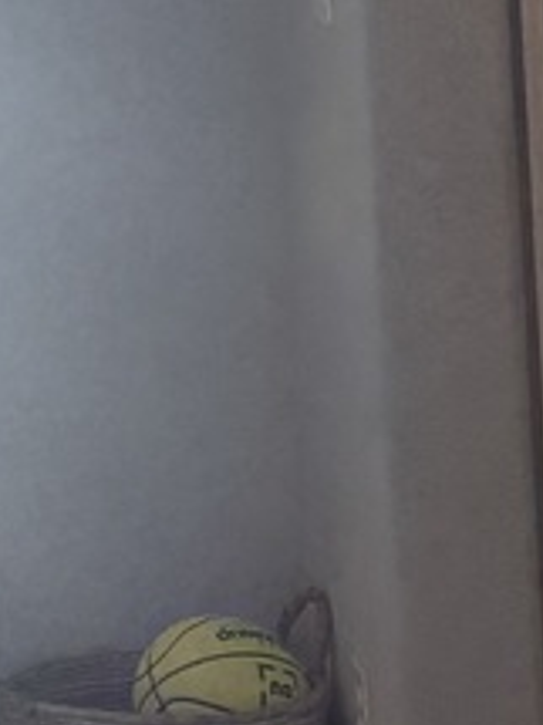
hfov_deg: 8.2
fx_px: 3371
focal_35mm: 161
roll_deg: +2.2
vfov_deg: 11.5
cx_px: -917
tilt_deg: +4.2
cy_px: -546
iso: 64
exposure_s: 1/158
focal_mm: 6.76
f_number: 1.78
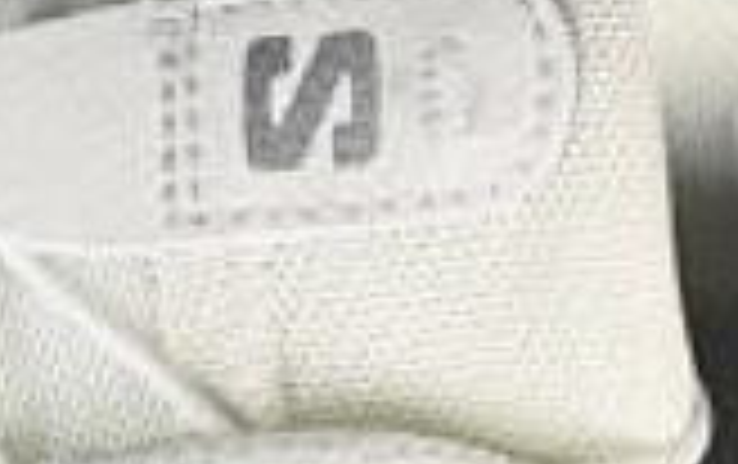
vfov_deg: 2.6
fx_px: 10111
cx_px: -117
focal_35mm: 502
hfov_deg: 4.2
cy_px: 149
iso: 160
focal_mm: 50
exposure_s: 1/80
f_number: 7.1
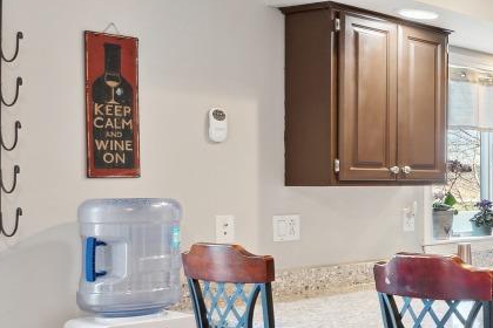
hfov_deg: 26.4
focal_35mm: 50
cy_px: 184
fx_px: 685
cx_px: 769
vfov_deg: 27.0
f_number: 8
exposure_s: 1/30
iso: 400
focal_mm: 14
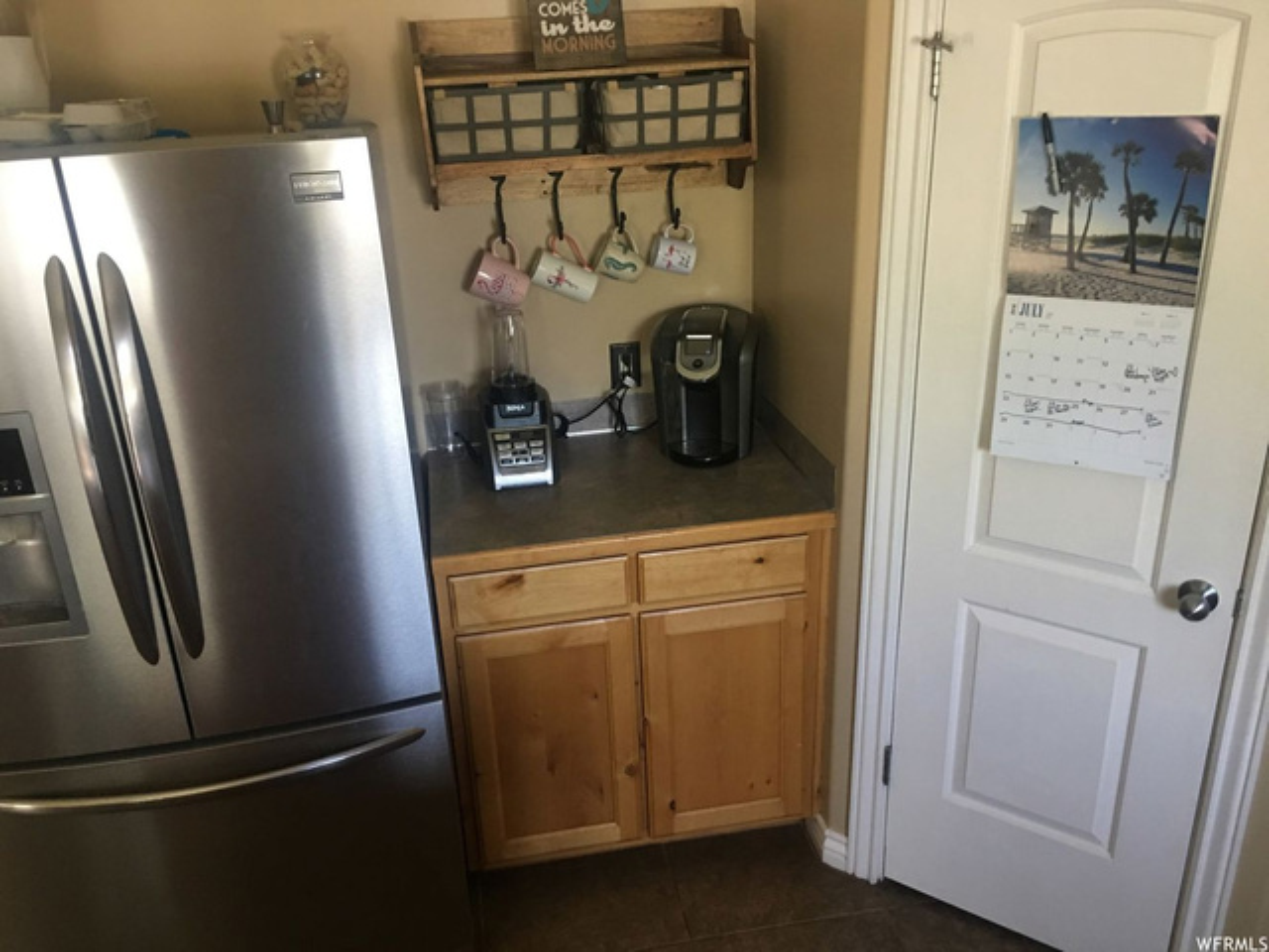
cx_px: 634
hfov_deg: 61.7
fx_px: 1063
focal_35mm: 29
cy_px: 476
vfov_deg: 48.2
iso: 64
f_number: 2.2
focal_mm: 4.15
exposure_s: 1/15
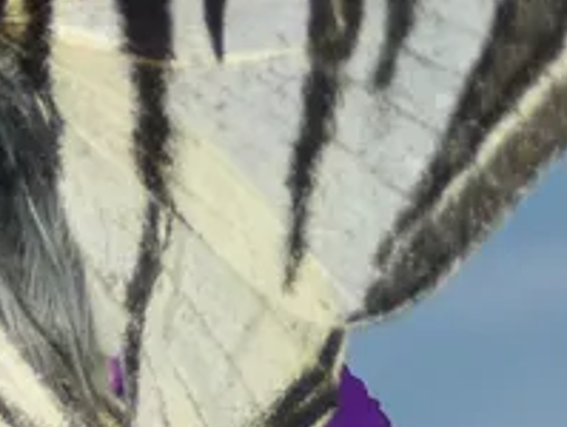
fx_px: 3791
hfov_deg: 8.5
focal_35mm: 231
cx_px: -20
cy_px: 185
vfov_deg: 6.5
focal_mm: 12.9
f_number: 4.3
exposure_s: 1/160
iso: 80
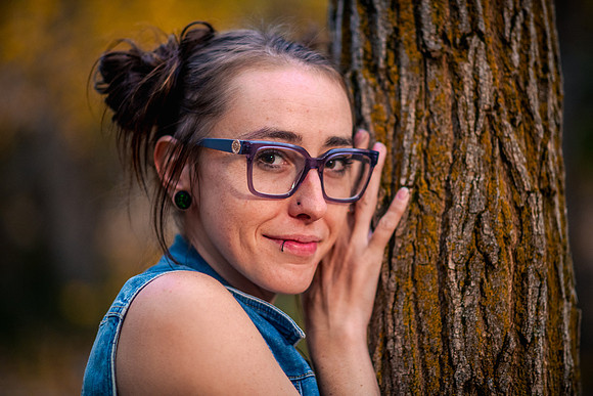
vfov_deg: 13.0
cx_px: 296
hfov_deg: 19.5
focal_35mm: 105
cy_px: 198
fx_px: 1730
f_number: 2
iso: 1250
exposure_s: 1/100
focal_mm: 105
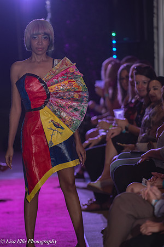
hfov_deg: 6.5
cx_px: 82
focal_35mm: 210
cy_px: 124
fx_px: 1435
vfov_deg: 9.8
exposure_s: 1/250
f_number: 4.5
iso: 800
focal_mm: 175
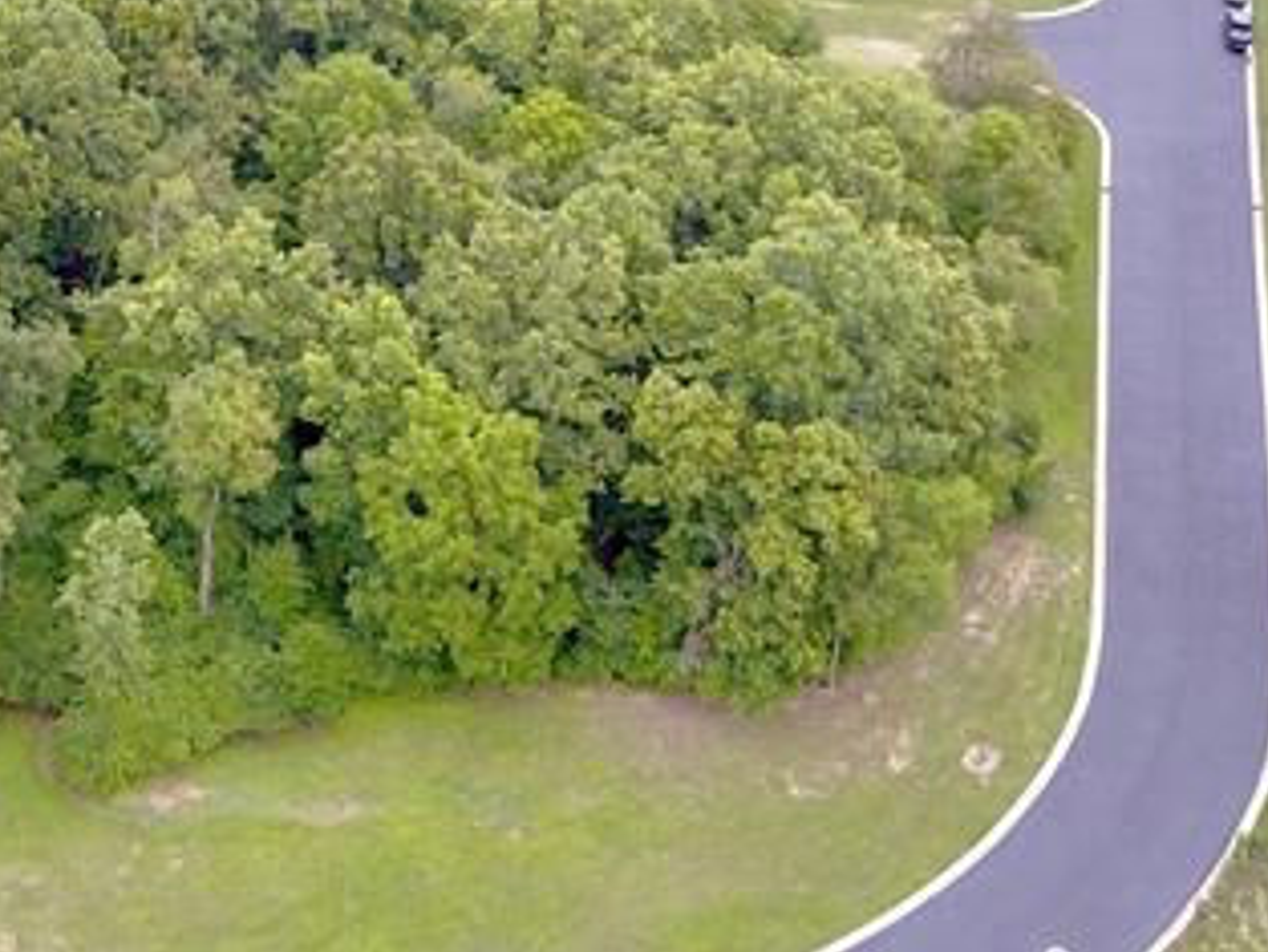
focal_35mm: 85
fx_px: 3115
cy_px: 113
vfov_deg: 17.2
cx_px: 344
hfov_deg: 22.8
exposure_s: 1/136
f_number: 2.2
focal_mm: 4.7
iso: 100
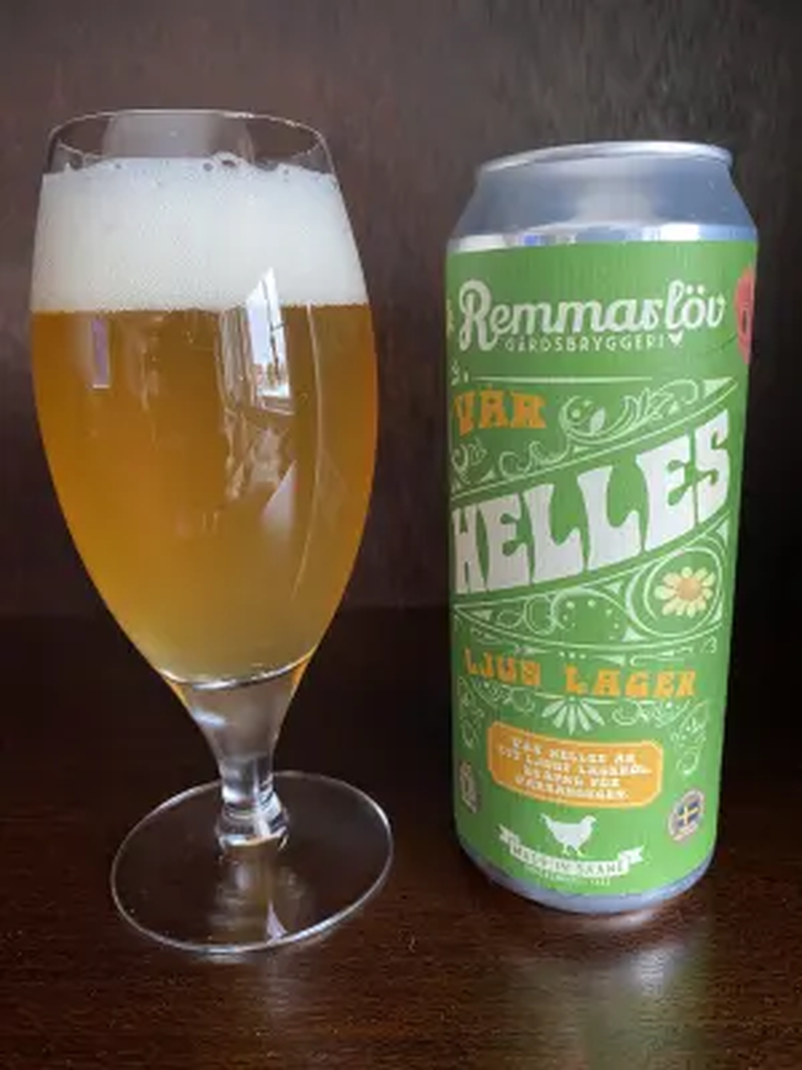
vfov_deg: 67.3
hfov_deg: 53.1
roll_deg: +1.7
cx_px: 401
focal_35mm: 26
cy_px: 535
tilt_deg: -14.3
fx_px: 803
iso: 250
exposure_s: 1/60
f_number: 1.8
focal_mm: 4.25
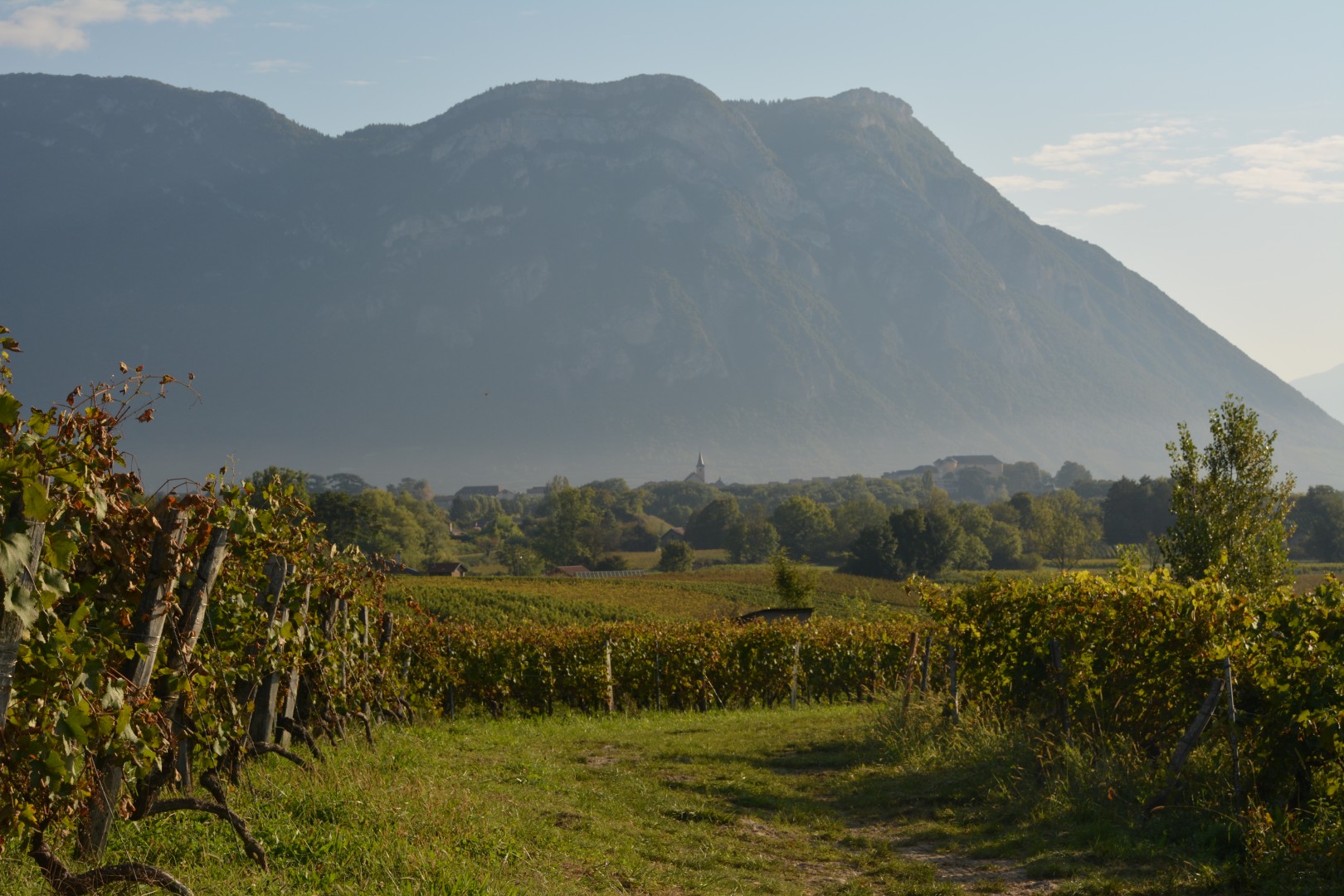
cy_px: 448
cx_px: 672
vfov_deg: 18.9
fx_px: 2688
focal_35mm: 72
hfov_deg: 28.1
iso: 100
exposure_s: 1/200
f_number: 9
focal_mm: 48
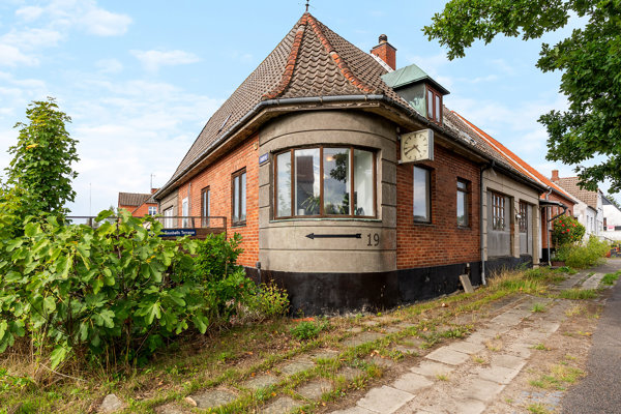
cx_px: 310
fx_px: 357
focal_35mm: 21
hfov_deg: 82.0
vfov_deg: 60.2
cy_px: 207
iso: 200
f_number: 8
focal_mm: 13.8
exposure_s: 1/400
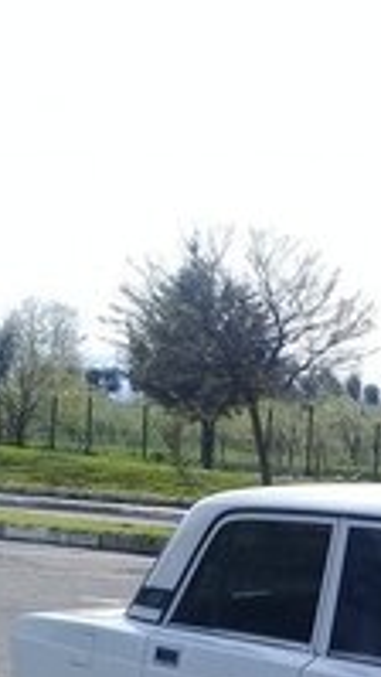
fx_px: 1508
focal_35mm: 84
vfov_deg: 23.9
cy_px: 725
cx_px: 452
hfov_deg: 14.0
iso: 50
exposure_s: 1/1391
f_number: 2.2
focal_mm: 3.3
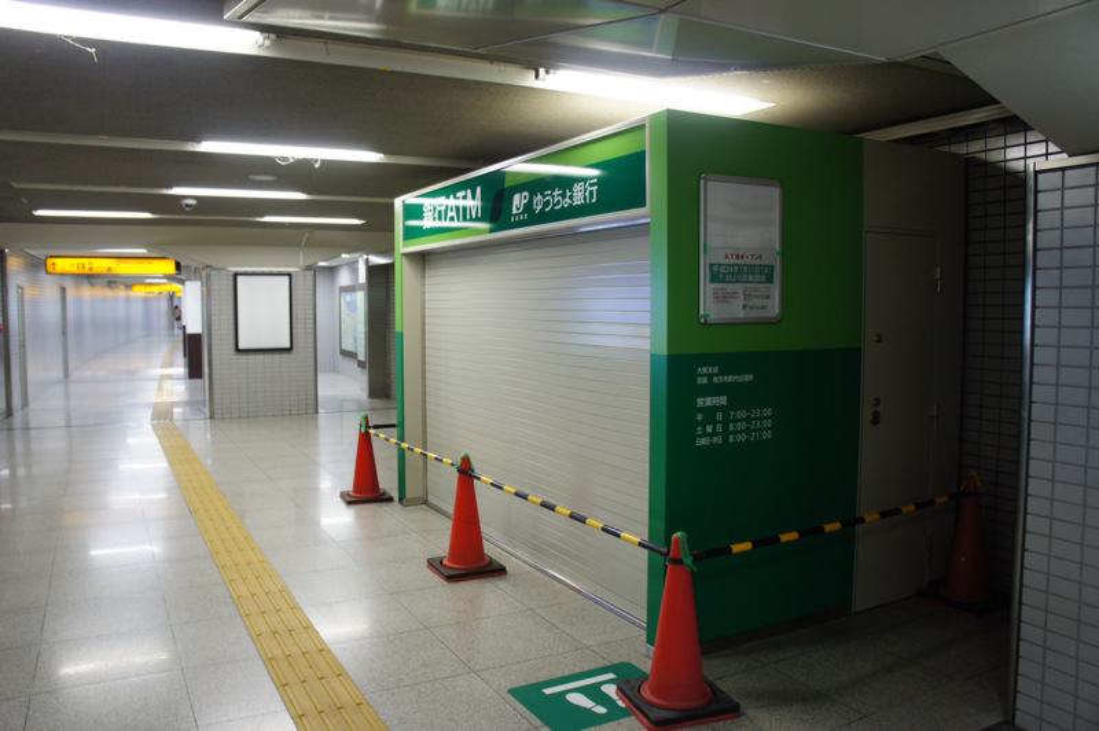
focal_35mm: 27
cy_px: 366
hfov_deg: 67.4
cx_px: 550
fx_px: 824
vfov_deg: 47.9
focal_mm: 18
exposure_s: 1/30
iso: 400
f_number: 3.5
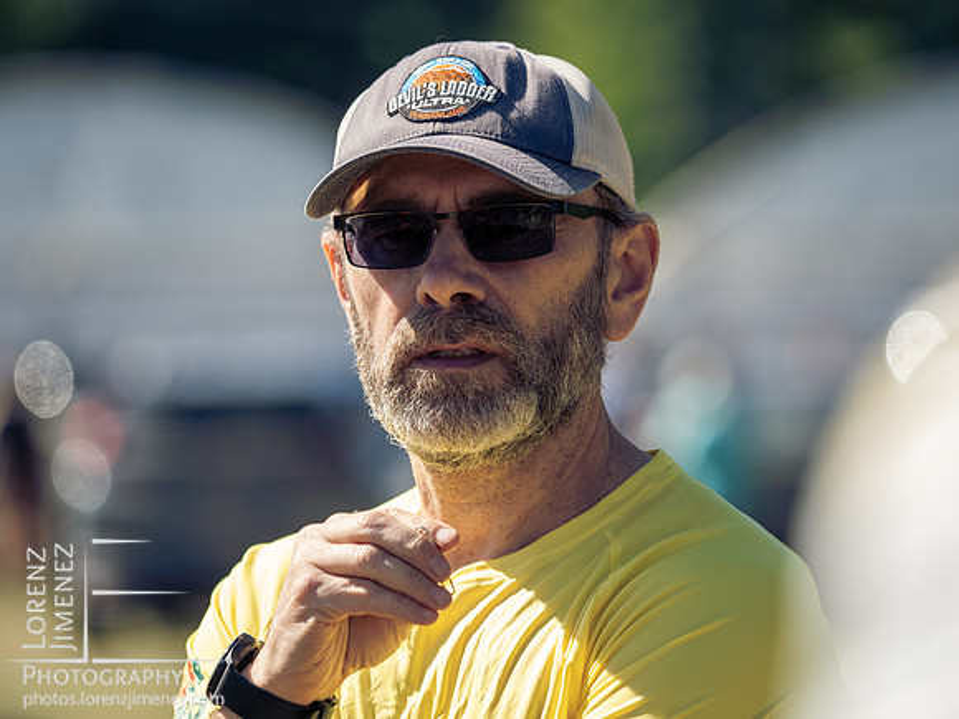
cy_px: 360
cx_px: 480
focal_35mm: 300
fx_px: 8311
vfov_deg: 5.0
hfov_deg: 6.6
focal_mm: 150
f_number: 2.8
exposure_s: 1/2000
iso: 250
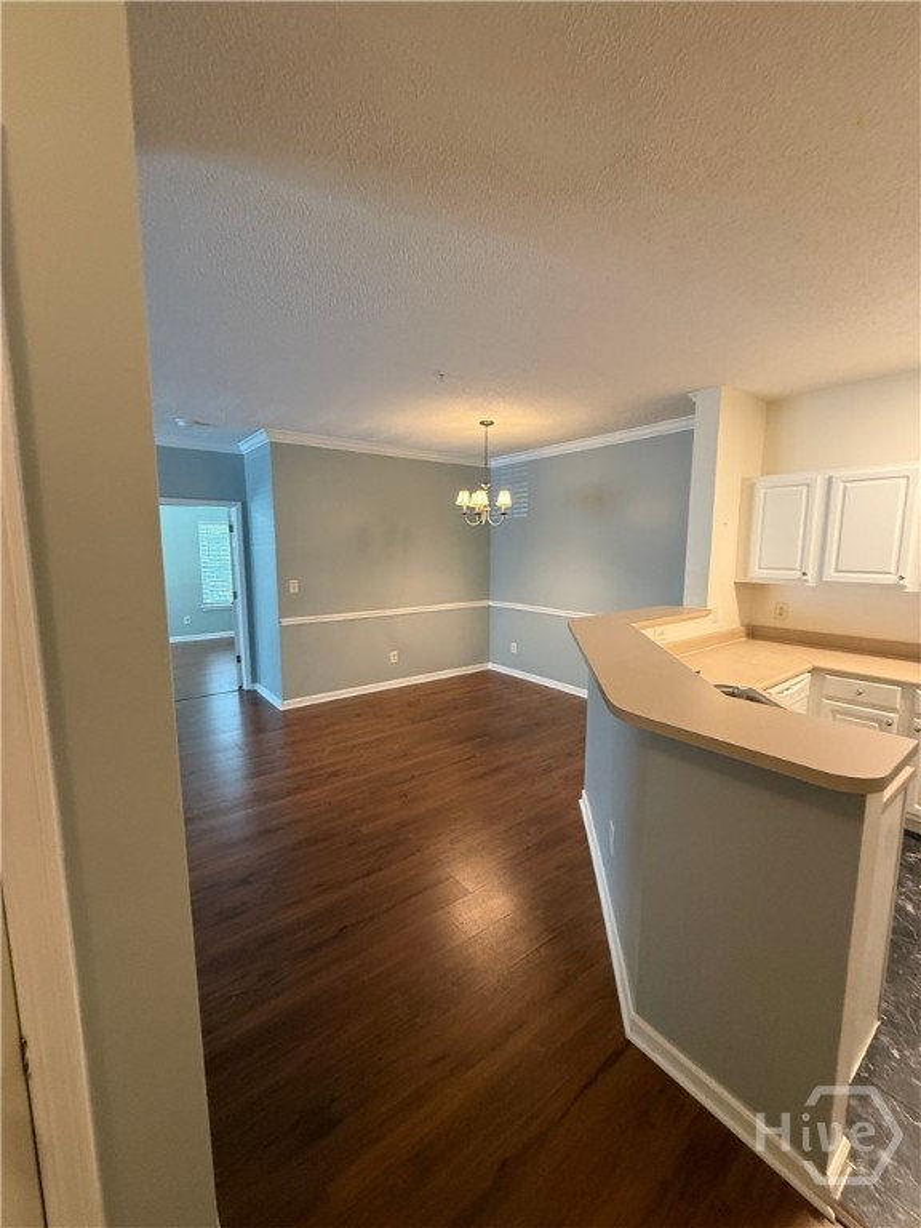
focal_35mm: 14
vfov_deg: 102.1
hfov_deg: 85.7
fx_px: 497
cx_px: 460
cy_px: 614
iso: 320
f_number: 2.2
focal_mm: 2.22
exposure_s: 1/60
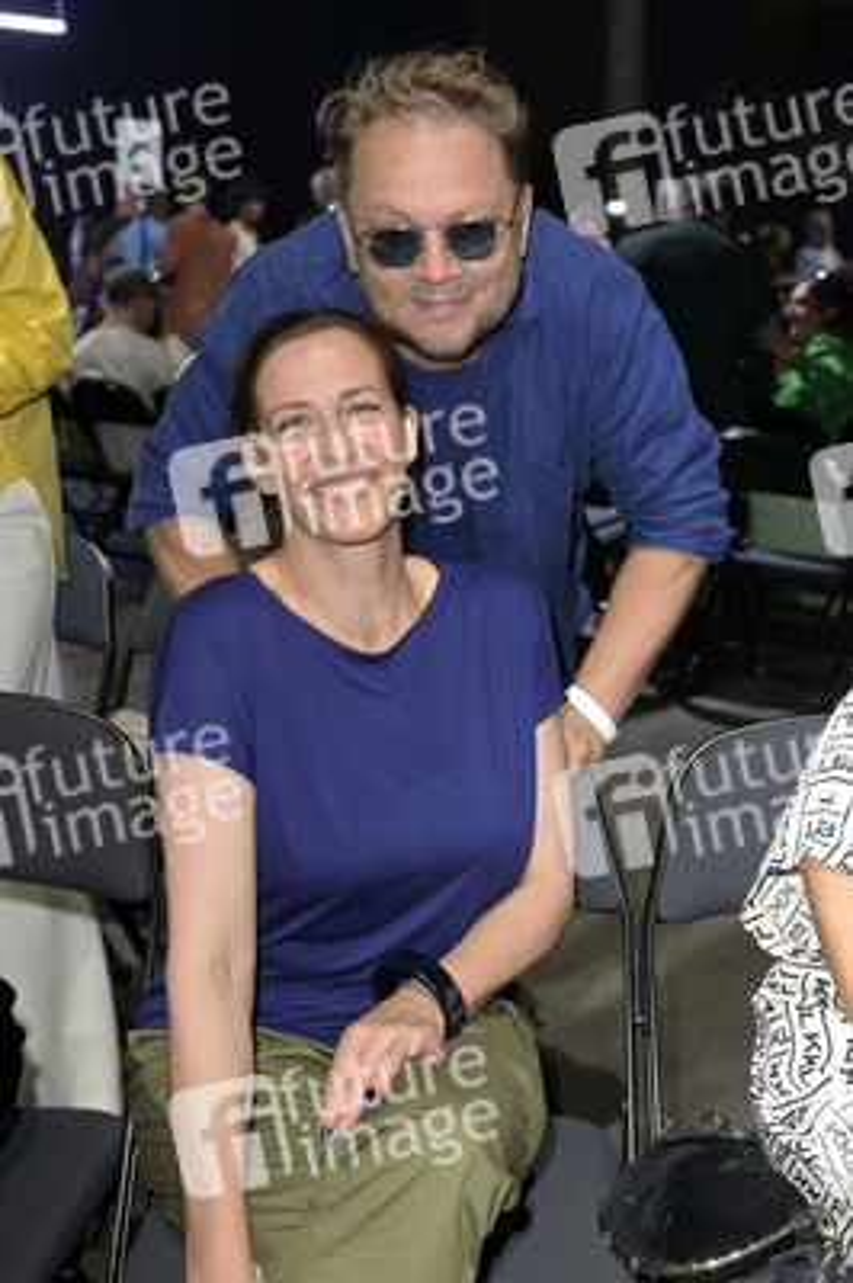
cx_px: 426
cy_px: 642
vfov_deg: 50.7
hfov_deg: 35.0
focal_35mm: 38
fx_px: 1353
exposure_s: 1/50
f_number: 4
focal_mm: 38
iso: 2000
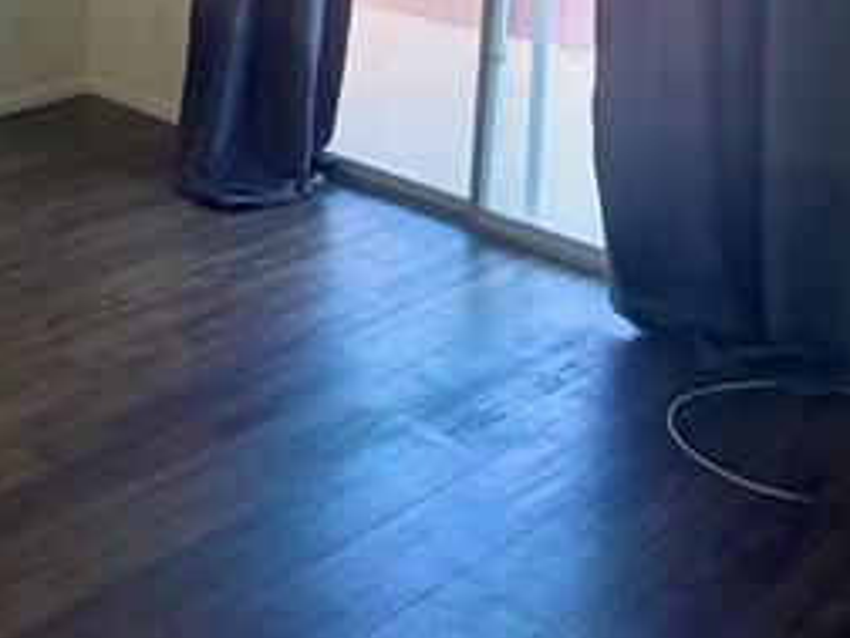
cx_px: -34
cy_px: -64
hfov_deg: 30.9
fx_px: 1400
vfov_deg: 24.0
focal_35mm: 57
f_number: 2.2
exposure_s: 1/120
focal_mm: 2.22
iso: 160
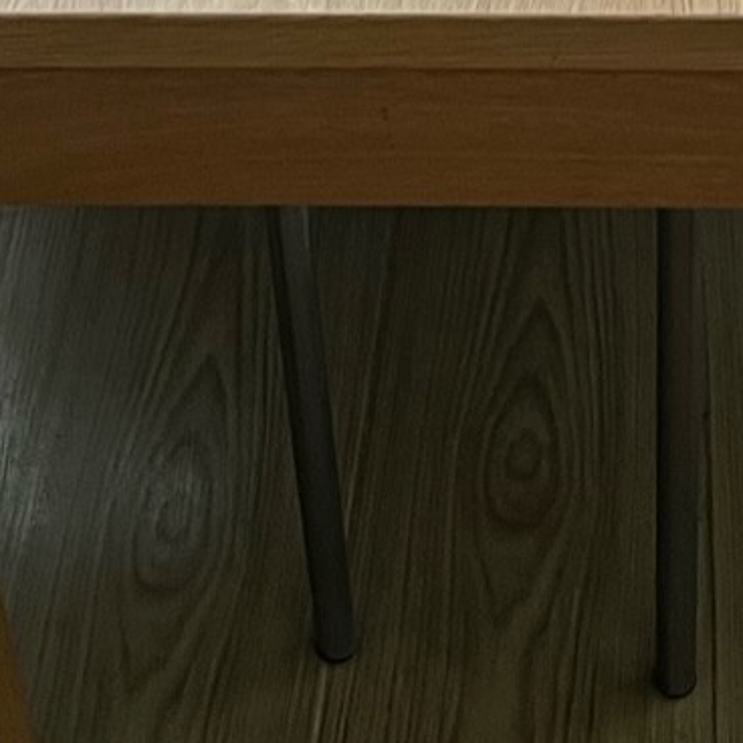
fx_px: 3108
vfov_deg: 12.9
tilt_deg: -37.0
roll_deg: +2.5
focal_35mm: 128
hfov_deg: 13.6
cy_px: -363
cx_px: 556
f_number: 1.6
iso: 200
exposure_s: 1/60
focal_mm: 5.1
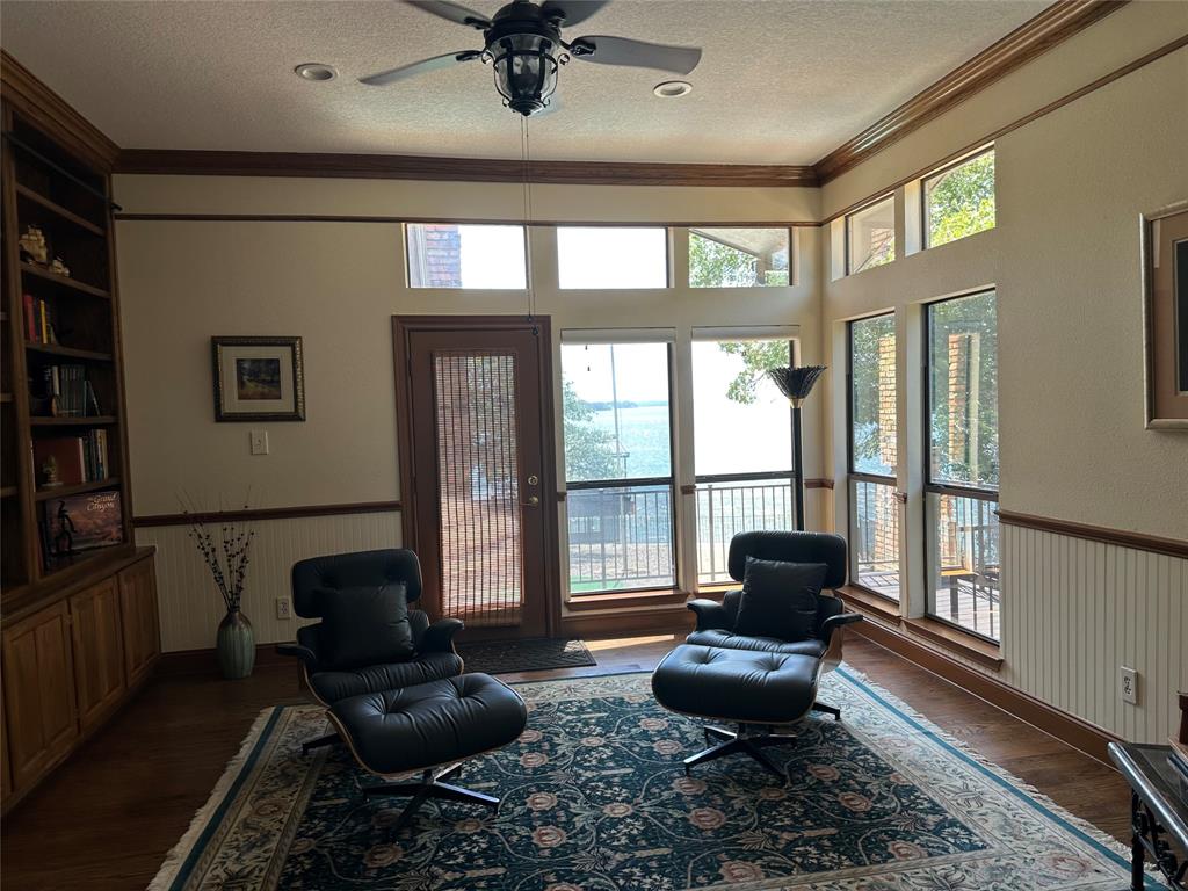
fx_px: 824
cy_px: 446
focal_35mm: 24
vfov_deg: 56.8
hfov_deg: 71.6
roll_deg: +1.6
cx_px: 594
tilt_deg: -3.4
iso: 64
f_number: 1.78
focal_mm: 6.86
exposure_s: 1/141
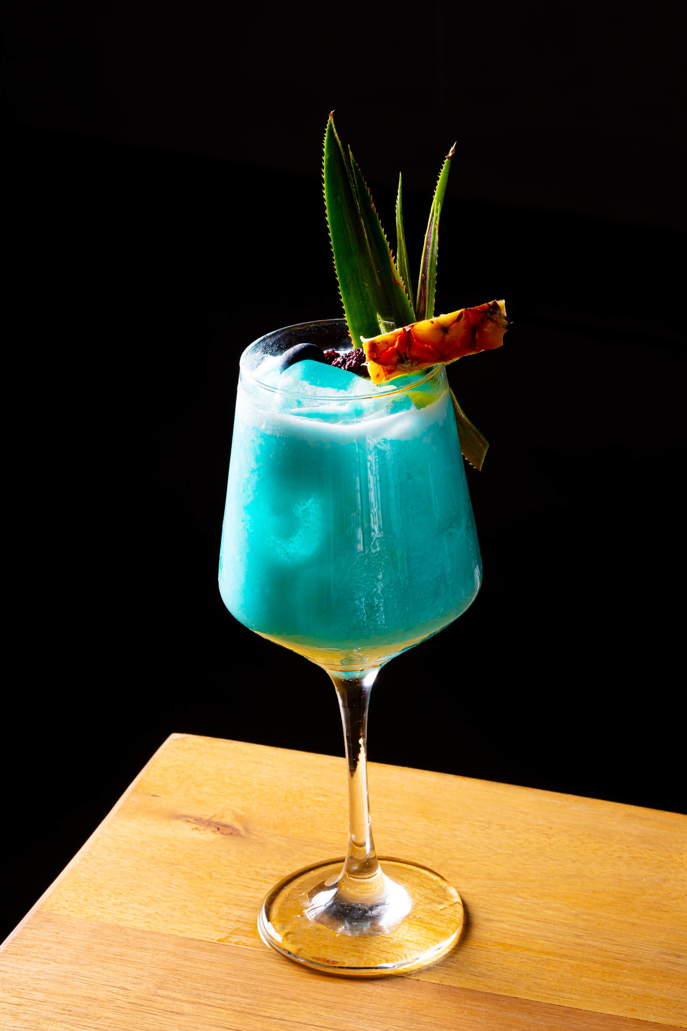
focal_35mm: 104
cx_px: 344
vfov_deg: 19.7
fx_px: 2962
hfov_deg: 13.2
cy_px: 516
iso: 100
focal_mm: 69
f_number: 13
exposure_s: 1/100
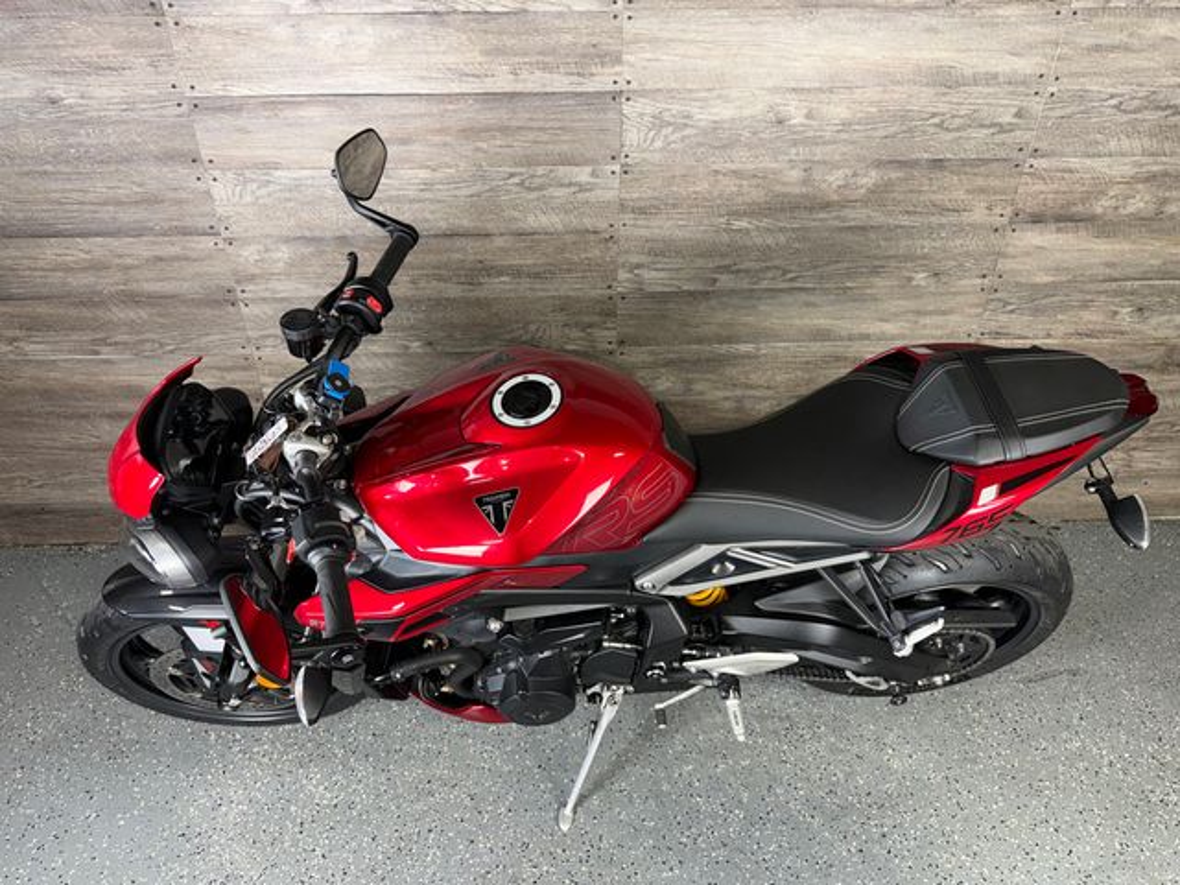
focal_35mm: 24
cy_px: 442
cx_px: 590
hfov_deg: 71.6
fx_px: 818
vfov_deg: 56.8
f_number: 1.78
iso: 64
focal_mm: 6.76
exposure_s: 1/22
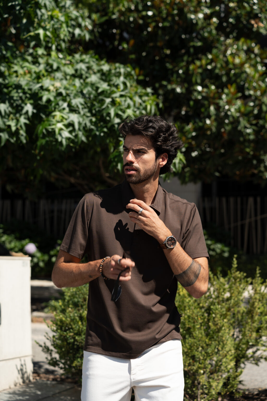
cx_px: 134
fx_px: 834
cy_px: 200
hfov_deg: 18.2
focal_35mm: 75
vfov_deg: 27.0
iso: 320
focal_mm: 75
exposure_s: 1/250
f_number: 4.5
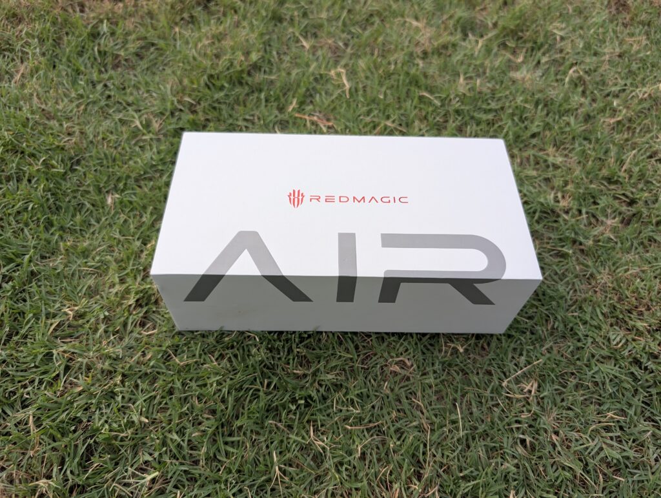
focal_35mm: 24
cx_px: 330
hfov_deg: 71.5
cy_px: 249
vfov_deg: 56.9
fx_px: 459
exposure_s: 1/197
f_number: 1.68
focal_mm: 6.9
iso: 25
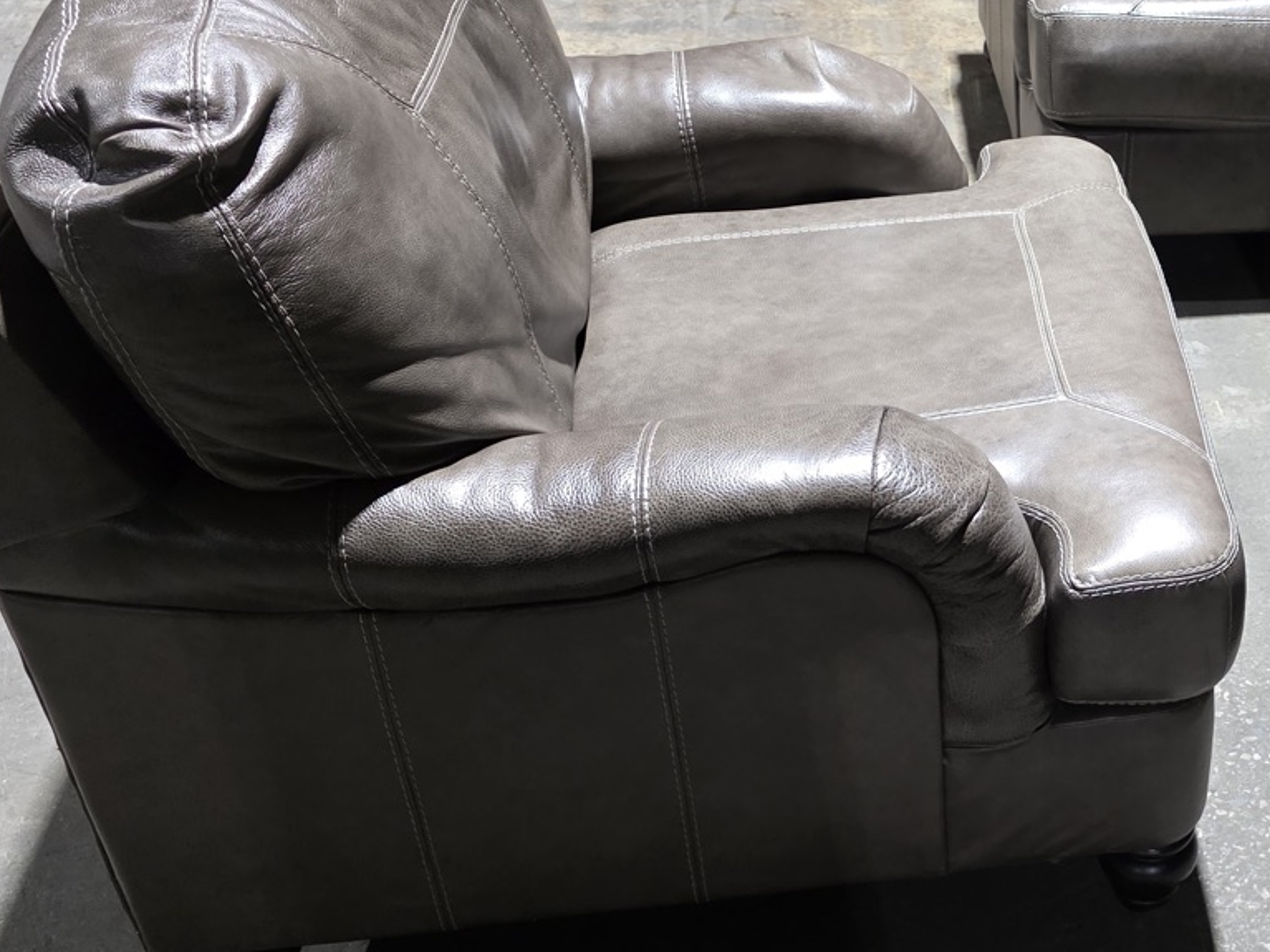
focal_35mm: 48
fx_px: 1761
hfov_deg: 36.0
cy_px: 541
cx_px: 1253
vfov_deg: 30.2
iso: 1000
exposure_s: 1/120
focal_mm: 6.3
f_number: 1.7
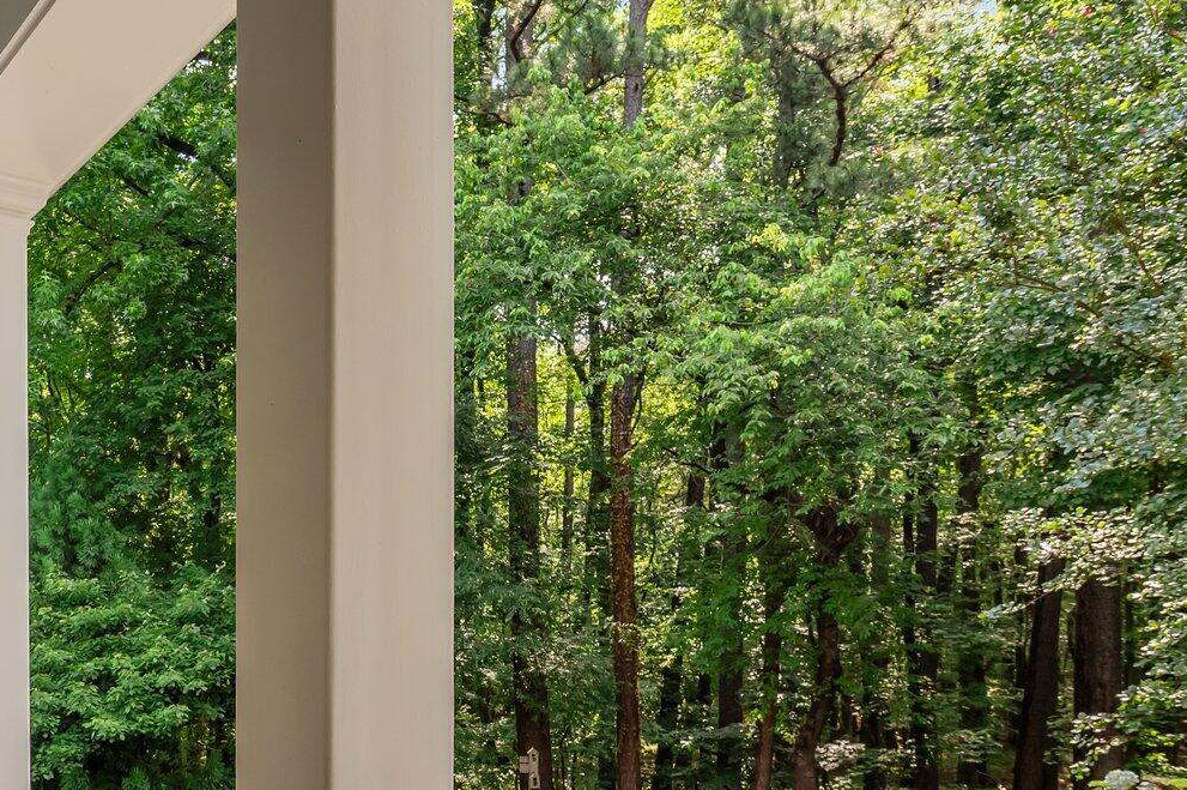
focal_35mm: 31
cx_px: 151
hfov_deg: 53.8
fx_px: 1021
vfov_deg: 39.7
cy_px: 685
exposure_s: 1/200
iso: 400
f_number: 6.3
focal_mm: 15
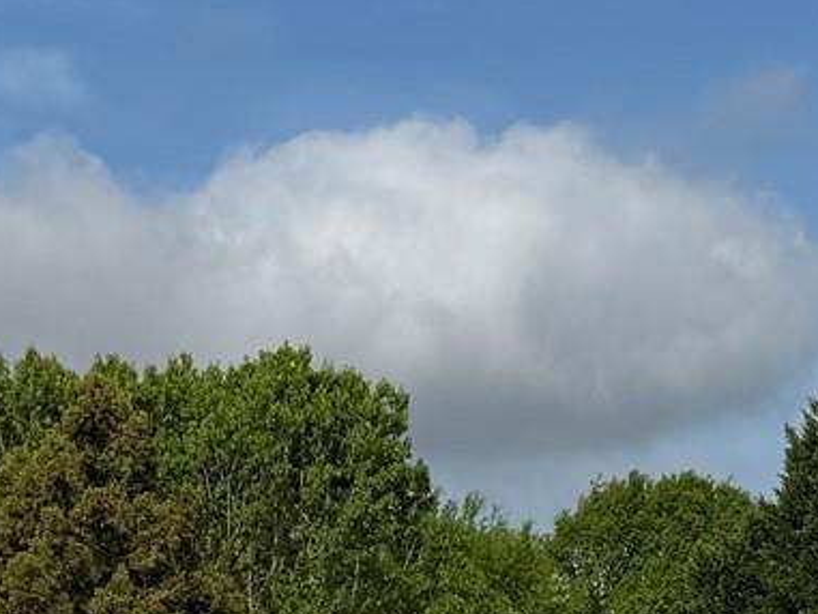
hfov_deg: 14.9
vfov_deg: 10.7
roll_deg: -0.1
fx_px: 3049
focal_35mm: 129
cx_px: 932
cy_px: 1125
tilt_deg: -6.5
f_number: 1.78
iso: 80
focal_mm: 6.76
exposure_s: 1/7937
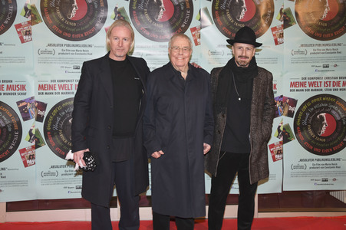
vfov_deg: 31.8
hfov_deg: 46.4
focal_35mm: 42
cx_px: 173
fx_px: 403
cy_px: 115
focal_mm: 42
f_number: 6.3
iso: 500
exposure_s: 1/160
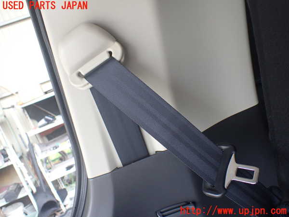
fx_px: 250
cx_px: 144
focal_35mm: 30
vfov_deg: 46.8
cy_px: 108
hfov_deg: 60.0
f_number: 2.3
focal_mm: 5.4
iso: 200
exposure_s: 1/125
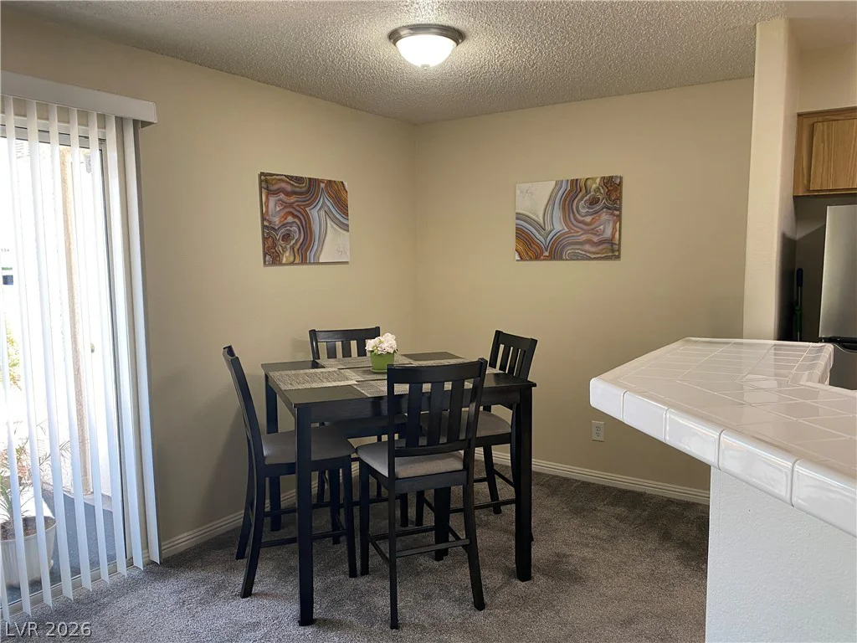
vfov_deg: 53.1
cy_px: 322
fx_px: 644
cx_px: 428
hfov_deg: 67.3
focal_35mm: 26
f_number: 1.8
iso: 80
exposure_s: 1/60
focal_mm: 4.25
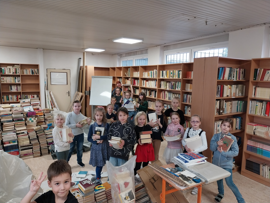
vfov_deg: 53.1
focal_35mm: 26
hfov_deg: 67.3
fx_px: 203
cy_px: 102
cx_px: 135
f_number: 1.8
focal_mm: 4
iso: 100
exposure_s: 1/50
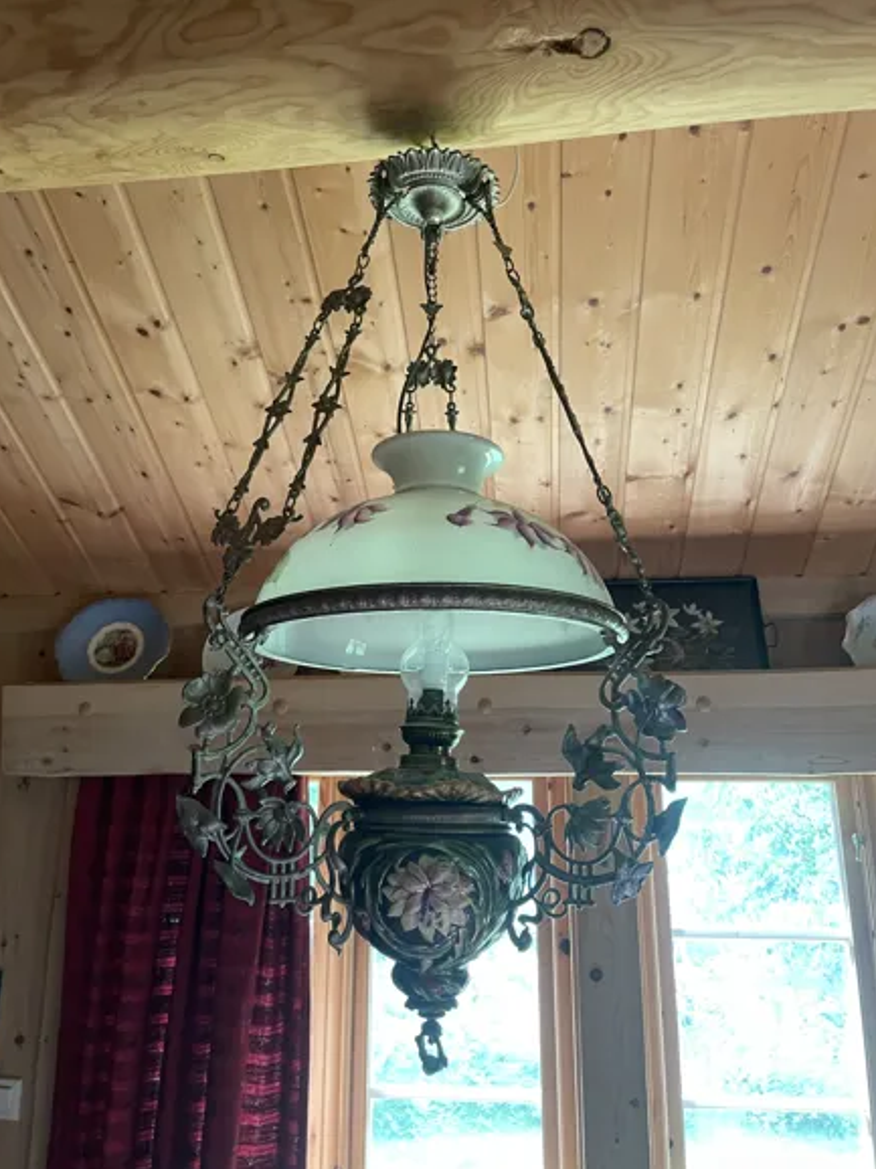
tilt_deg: +15.8
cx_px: 445
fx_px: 912
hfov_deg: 51.3
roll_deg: -0.8
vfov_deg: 65.3
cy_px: 582
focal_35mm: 27
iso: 200
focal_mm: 4.2
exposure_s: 1/60
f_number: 1.6
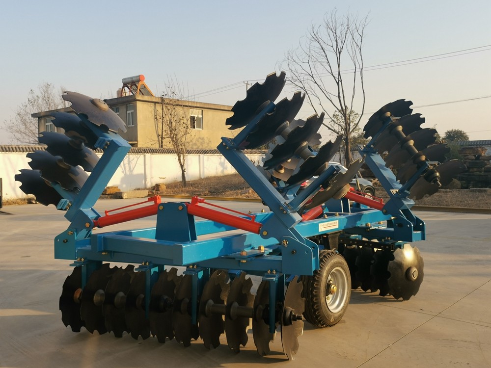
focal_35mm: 34
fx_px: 482
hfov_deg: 54.0
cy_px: 184
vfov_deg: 41.8
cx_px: 246
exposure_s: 1/796
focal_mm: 5.58
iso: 50
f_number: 1.8
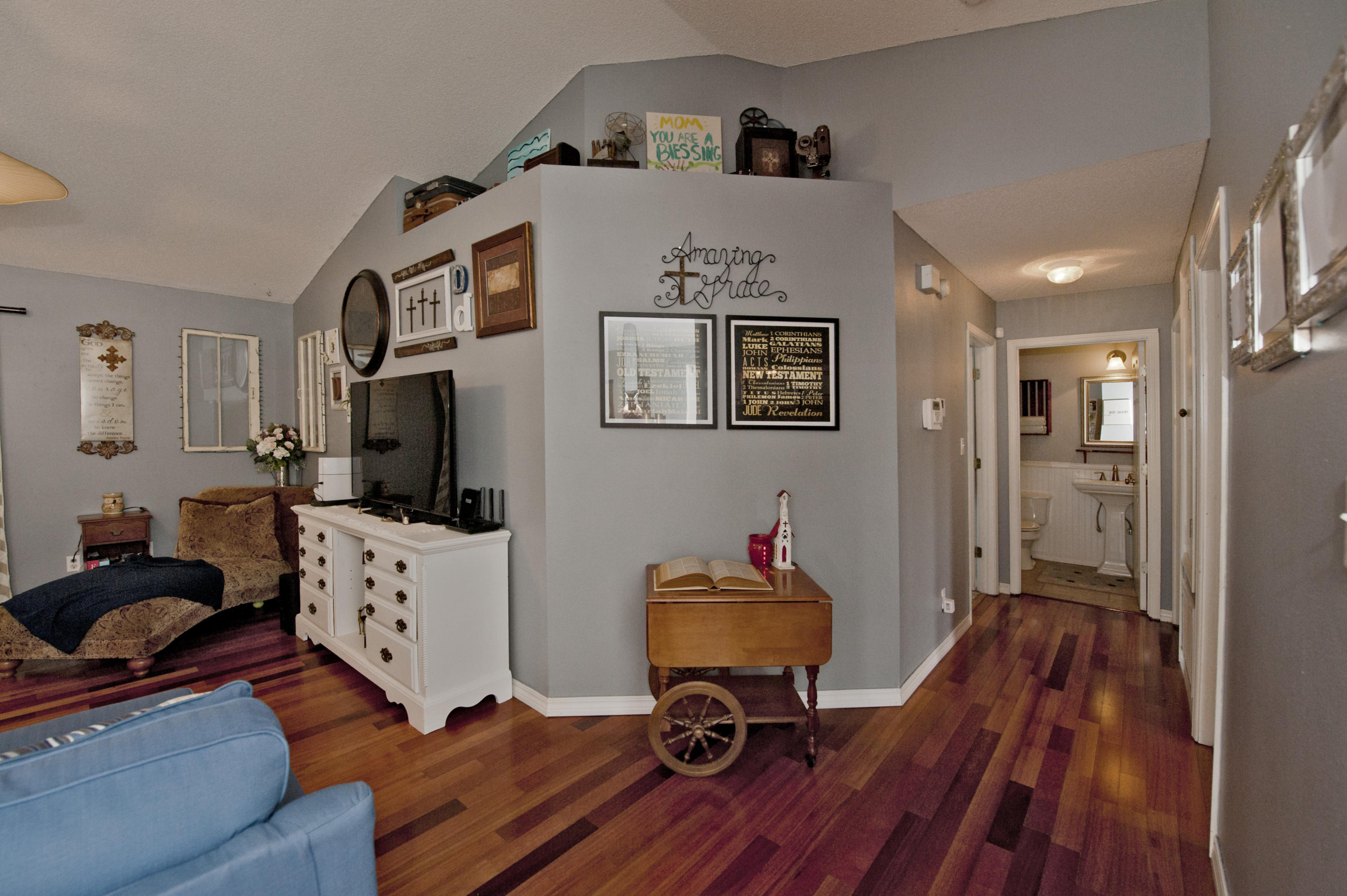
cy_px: 448
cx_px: 674
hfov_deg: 104.3
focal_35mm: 14
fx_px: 523
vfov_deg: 81.1
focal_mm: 14
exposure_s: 1/160
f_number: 6.3
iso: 500
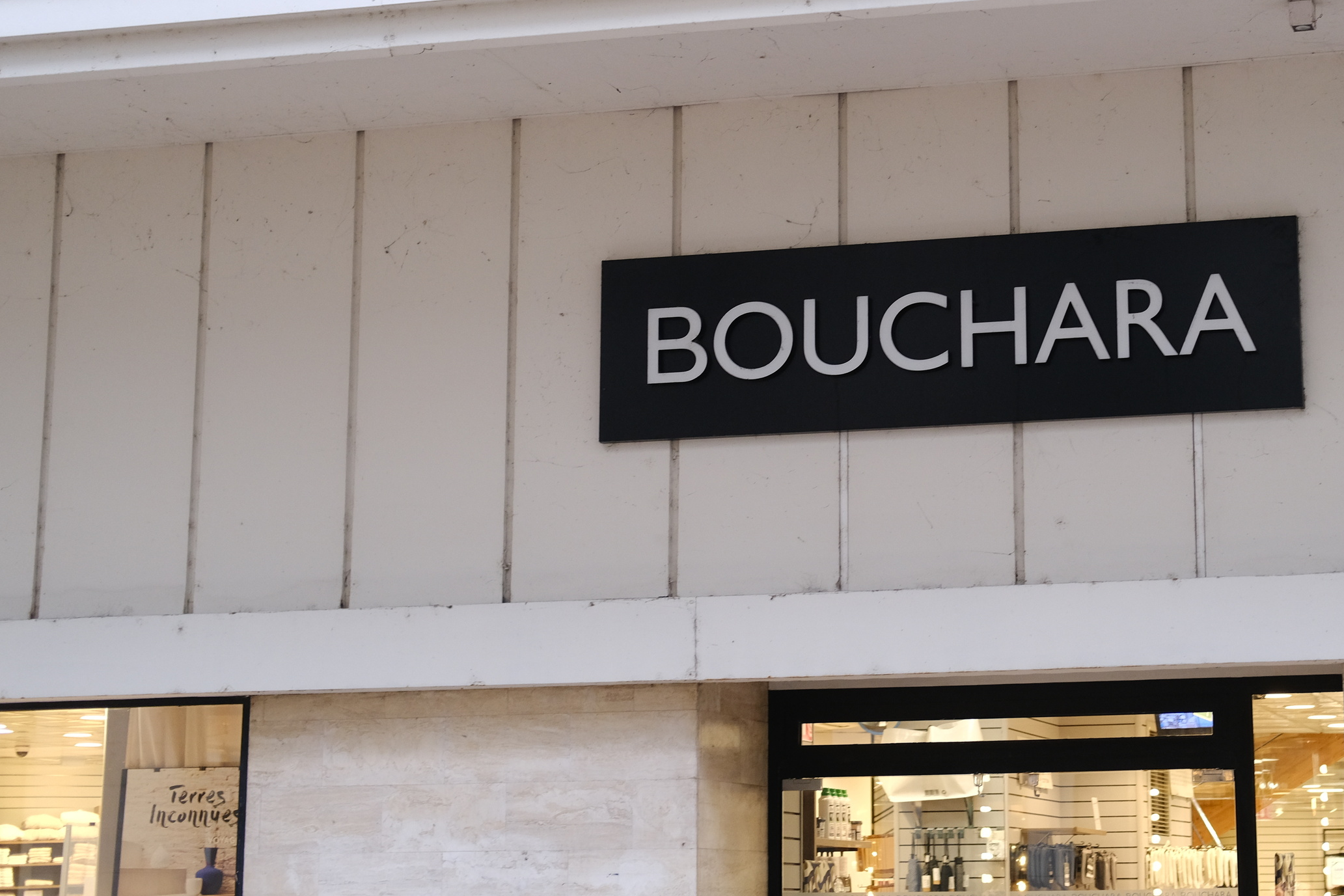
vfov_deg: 17.7
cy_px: 266
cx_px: 950
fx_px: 2875
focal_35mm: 77
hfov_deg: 26.1
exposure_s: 1/125
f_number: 2.5
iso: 800
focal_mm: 35
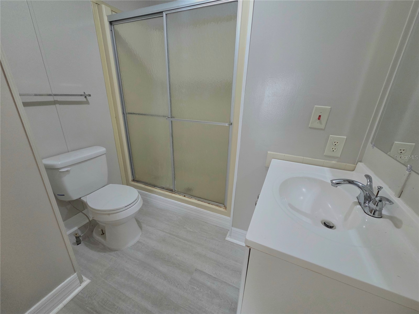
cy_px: 157
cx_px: 210
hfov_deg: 106.2
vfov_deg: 89.9
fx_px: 157
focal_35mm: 13
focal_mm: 2.2
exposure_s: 1/60.2
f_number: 2.2
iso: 500
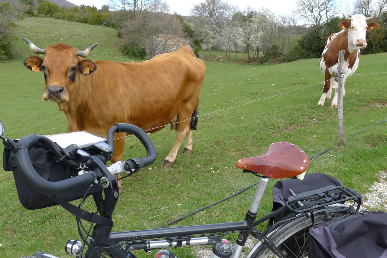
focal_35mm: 35
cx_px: 194
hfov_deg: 54.4
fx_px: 376
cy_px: 129
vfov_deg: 37.9
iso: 80
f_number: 4
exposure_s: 1/200
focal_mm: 7.5
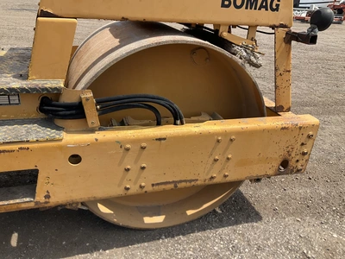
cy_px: 130
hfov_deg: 61.7
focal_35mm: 29
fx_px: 289
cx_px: 172
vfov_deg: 48.2
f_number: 1.8
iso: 25
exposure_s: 1/912
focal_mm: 3
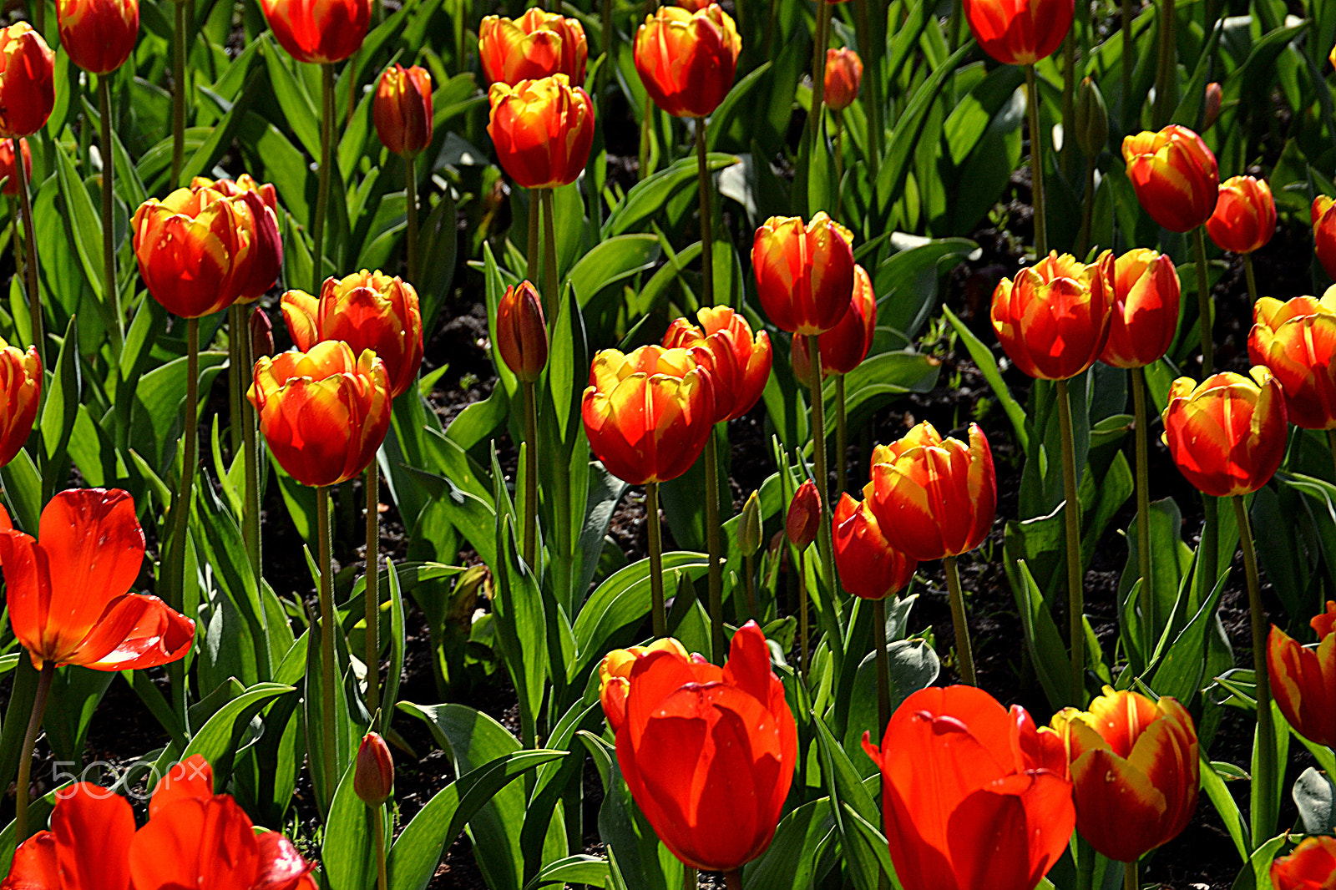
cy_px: 445
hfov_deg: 11.0
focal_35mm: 188
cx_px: 668
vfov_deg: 7.3
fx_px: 6956
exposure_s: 1/60
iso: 100
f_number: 14
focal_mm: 125
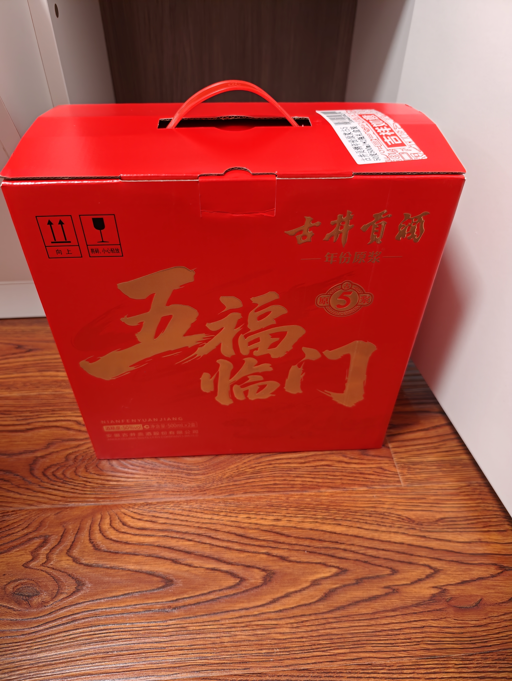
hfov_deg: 58.9
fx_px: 453
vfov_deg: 73.9
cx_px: 256
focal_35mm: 23
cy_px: 340
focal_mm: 7.73
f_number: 1.5
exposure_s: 1/50
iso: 800
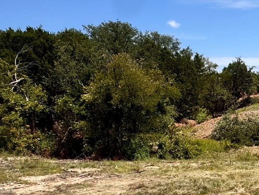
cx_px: 282
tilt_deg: -7.5
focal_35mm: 51
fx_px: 382
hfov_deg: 33.0
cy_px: 130
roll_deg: -0.3
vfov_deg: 28.4
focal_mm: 2.22
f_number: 2.2
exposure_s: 1/2770
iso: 50
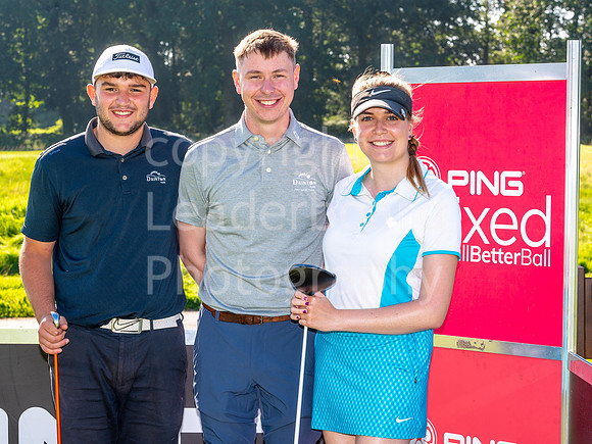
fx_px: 1725
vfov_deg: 14.7
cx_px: 290
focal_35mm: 101
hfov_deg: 19.5
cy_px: 220
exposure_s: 1/200
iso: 200
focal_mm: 90
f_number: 11
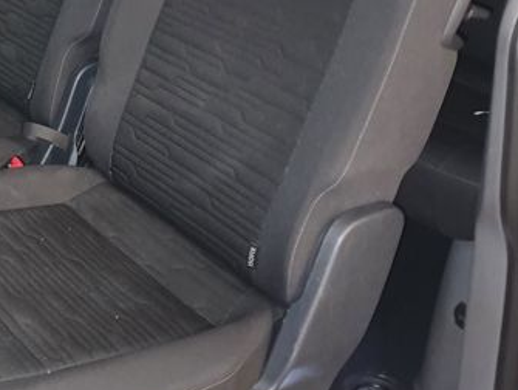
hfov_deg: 29.3
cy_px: -19
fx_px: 929
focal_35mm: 62
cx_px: 11
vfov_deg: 22.6
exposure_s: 1/10
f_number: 1.5
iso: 250
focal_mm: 4.3
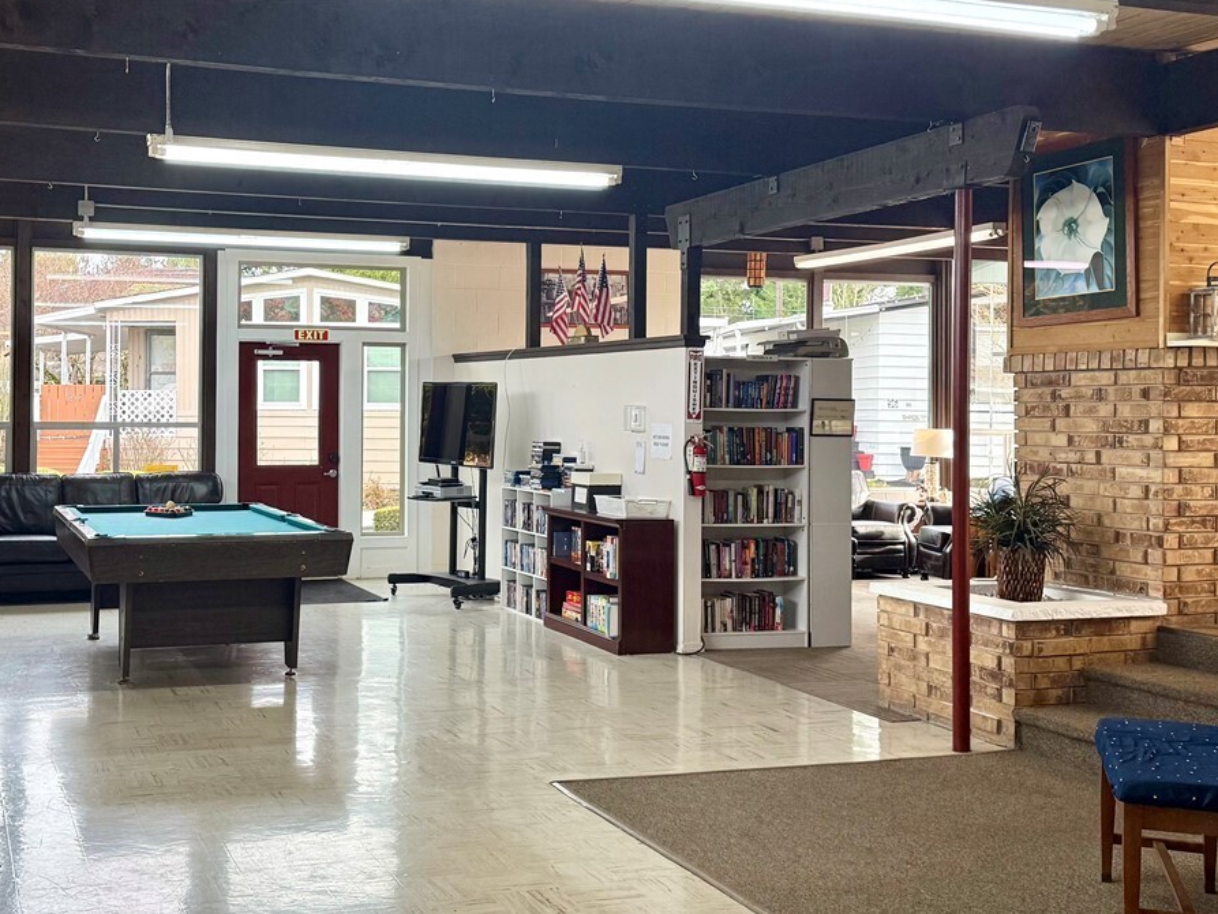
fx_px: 1513
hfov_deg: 43.4
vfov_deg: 33.5
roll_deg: -0.6
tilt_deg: +1.2
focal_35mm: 43
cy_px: 390
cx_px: 443
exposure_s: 1/238
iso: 160
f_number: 1.78
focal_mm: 6.76
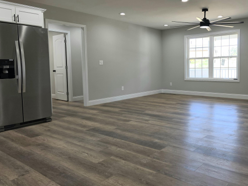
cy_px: 80
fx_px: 215
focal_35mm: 30
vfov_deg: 46.7
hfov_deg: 59.2
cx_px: 156
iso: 20
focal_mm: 6.3
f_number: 1.7
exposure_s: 1/60.2
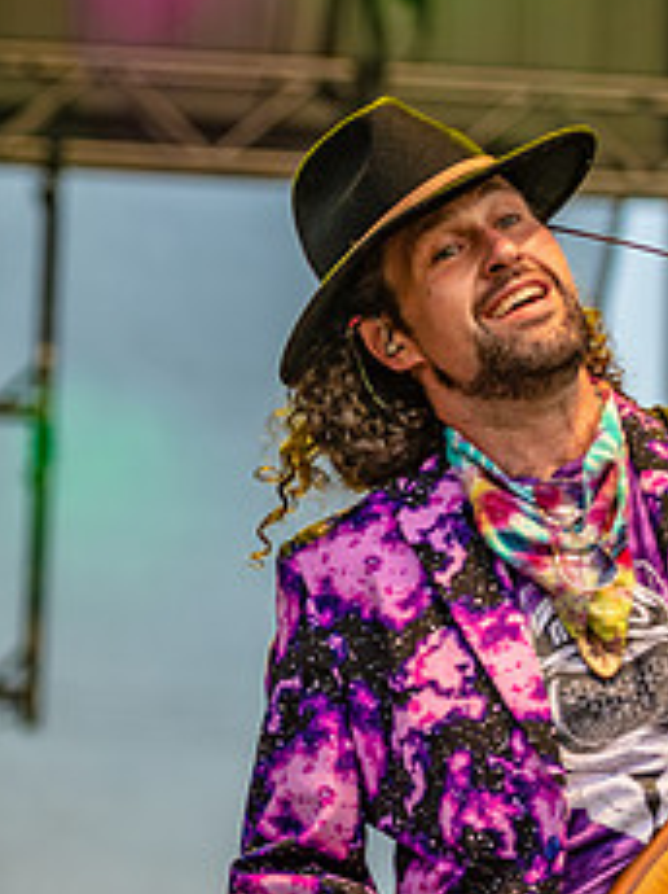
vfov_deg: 8.3
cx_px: -39
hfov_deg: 6.2
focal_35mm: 238
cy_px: 472
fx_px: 6135
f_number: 2.8
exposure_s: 1/320
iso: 500
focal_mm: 98
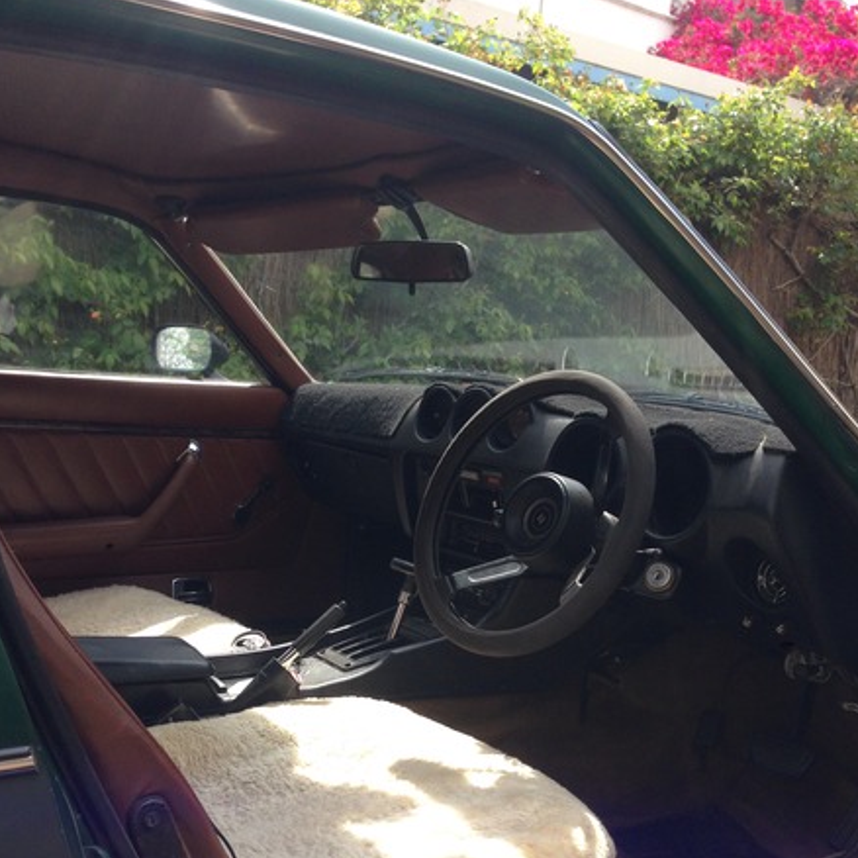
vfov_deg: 41.4
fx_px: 1122
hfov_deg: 41.9
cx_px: 425
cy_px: 568
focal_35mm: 40
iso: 50
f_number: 2.4
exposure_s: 1/531
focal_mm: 4.12
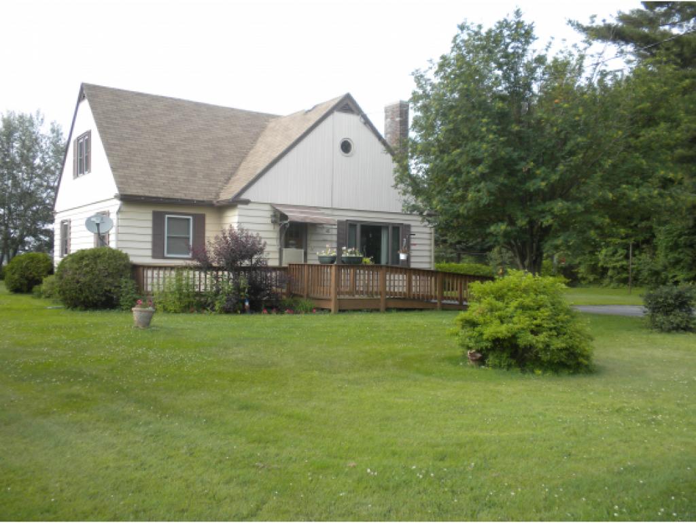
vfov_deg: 38.7
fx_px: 744
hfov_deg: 50.1
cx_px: 348
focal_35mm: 37
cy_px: 262
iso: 64
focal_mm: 6.6
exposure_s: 1/207
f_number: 3.5
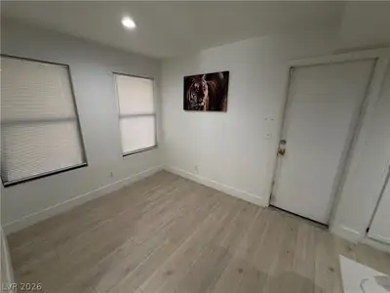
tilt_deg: -14.6
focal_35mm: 14
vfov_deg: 85.7
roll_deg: -0.3
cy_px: 146
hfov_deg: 102.1
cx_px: 195
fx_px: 158
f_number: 2.2
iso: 200
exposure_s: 1/60
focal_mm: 2.22
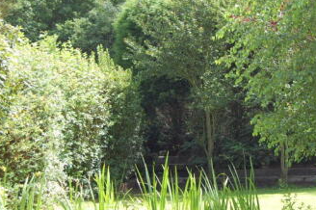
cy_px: 104
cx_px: 242
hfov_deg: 22.4
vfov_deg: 15.2
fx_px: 789
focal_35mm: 90
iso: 200
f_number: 6.3
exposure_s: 1/160
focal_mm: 30
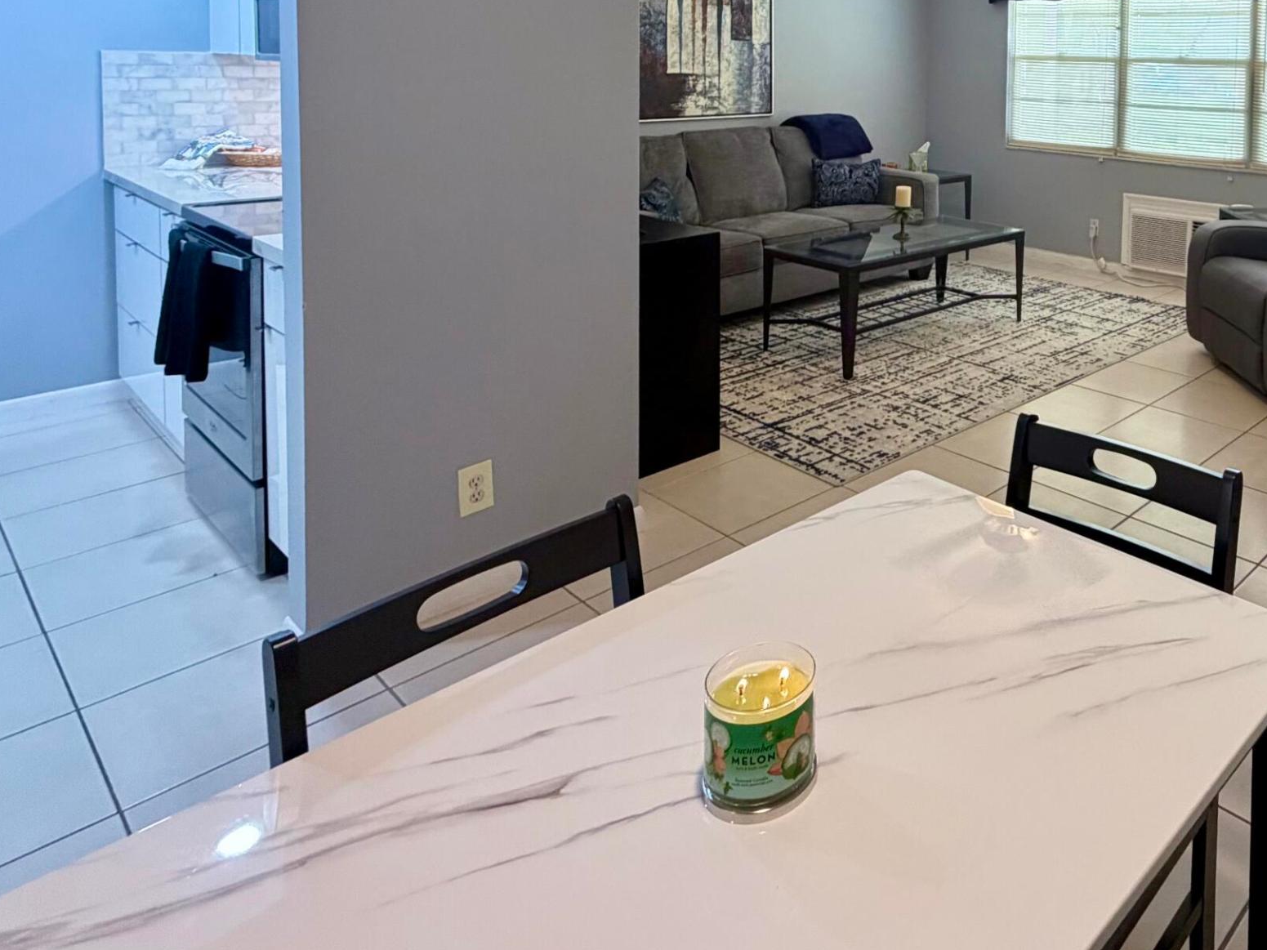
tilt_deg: -1.9
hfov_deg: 61.0
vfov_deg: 47.9
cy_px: 103
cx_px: 1040
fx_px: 952
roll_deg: -0.5
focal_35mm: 26
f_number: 2.2
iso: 250
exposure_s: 1/60
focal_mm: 2.22
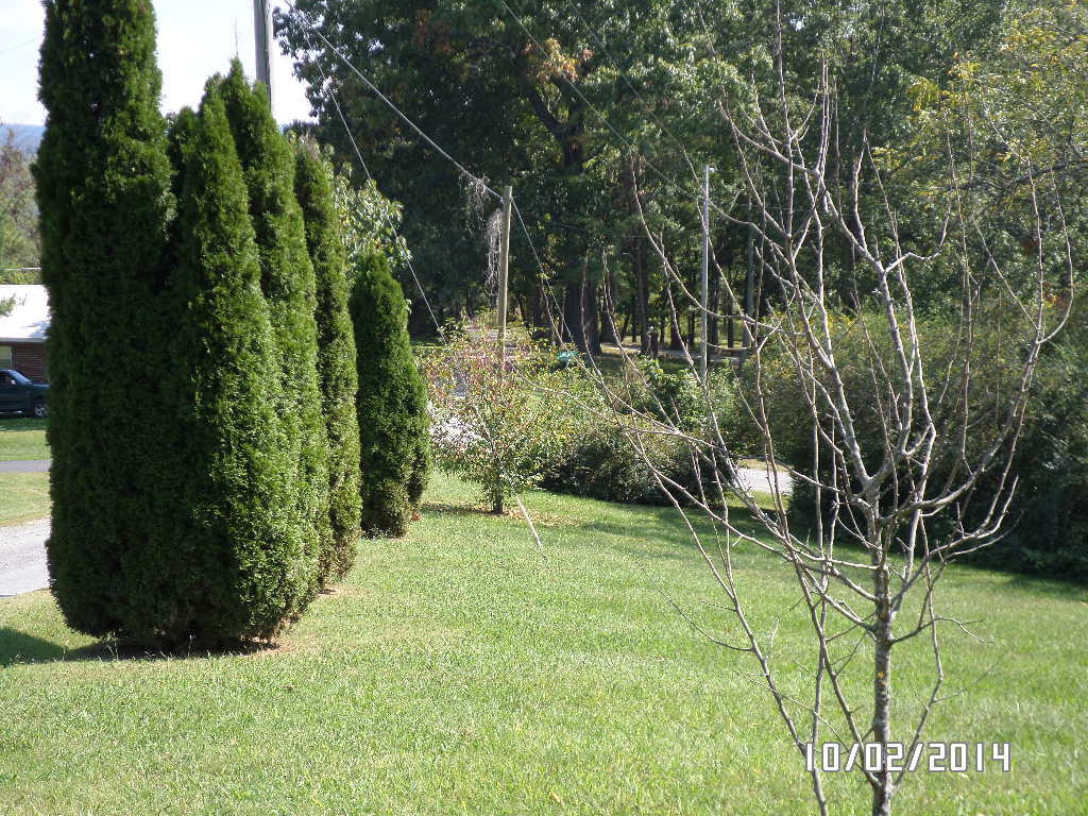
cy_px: 408
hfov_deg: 35.5
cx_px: 544
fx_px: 1697
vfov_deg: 27.0
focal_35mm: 54
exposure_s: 1/250
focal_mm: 9.7
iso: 80
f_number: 3.6
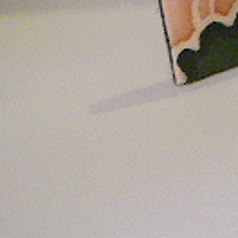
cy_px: -5
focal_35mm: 150
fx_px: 1167
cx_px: 514
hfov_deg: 10.5
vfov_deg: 11.5
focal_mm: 5.2
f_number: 2.8
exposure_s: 1/60
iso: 200
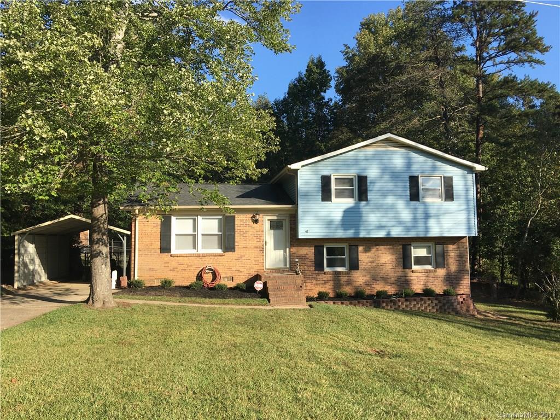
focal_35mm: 29
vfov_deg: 48.2
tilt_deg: +5.0
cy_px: 210
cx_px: 280
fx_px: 469
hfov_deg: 61.7
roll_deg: +0.6
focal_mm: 4.15
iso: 25
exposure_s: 1/864
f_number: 2.2
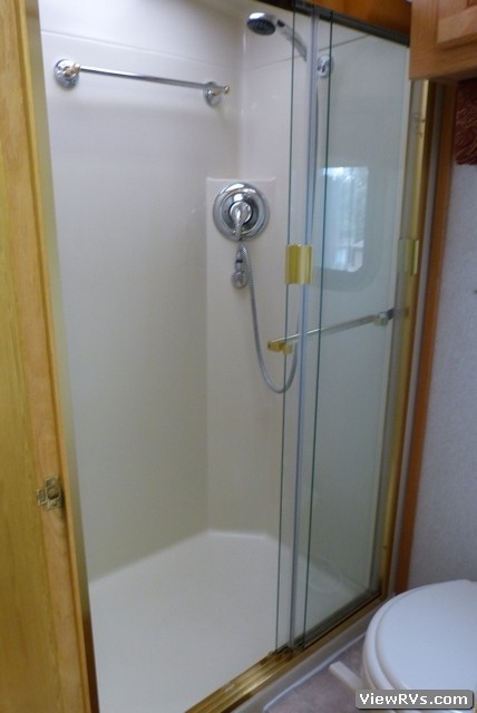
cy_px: 356
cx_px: 238
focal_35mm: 26
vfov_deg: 69.3
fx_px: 516
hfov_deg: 49.6
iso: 400
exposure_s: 1/20
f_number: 2.8
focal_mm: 4.5
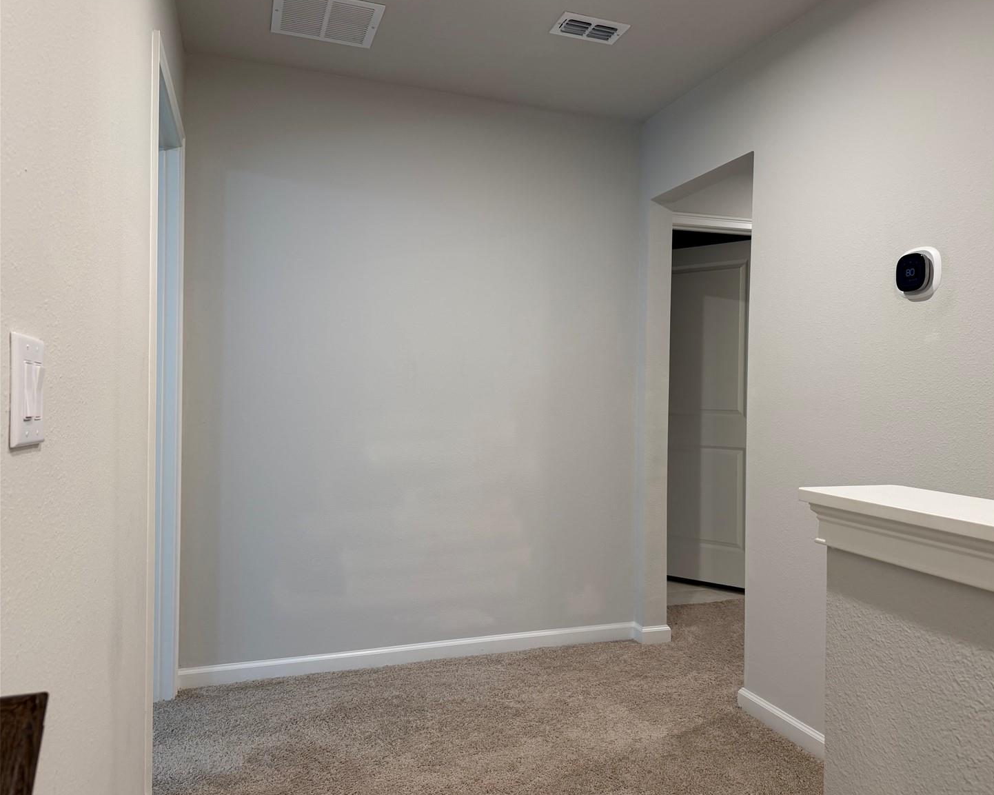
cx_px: 551
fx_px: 765
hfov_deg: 65.9
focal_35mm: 26
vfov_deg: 54.9
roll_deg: -0.9
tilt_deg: -1.5
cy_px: 394
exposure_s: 1/60
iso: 125
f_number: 1.78
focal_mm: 6.76
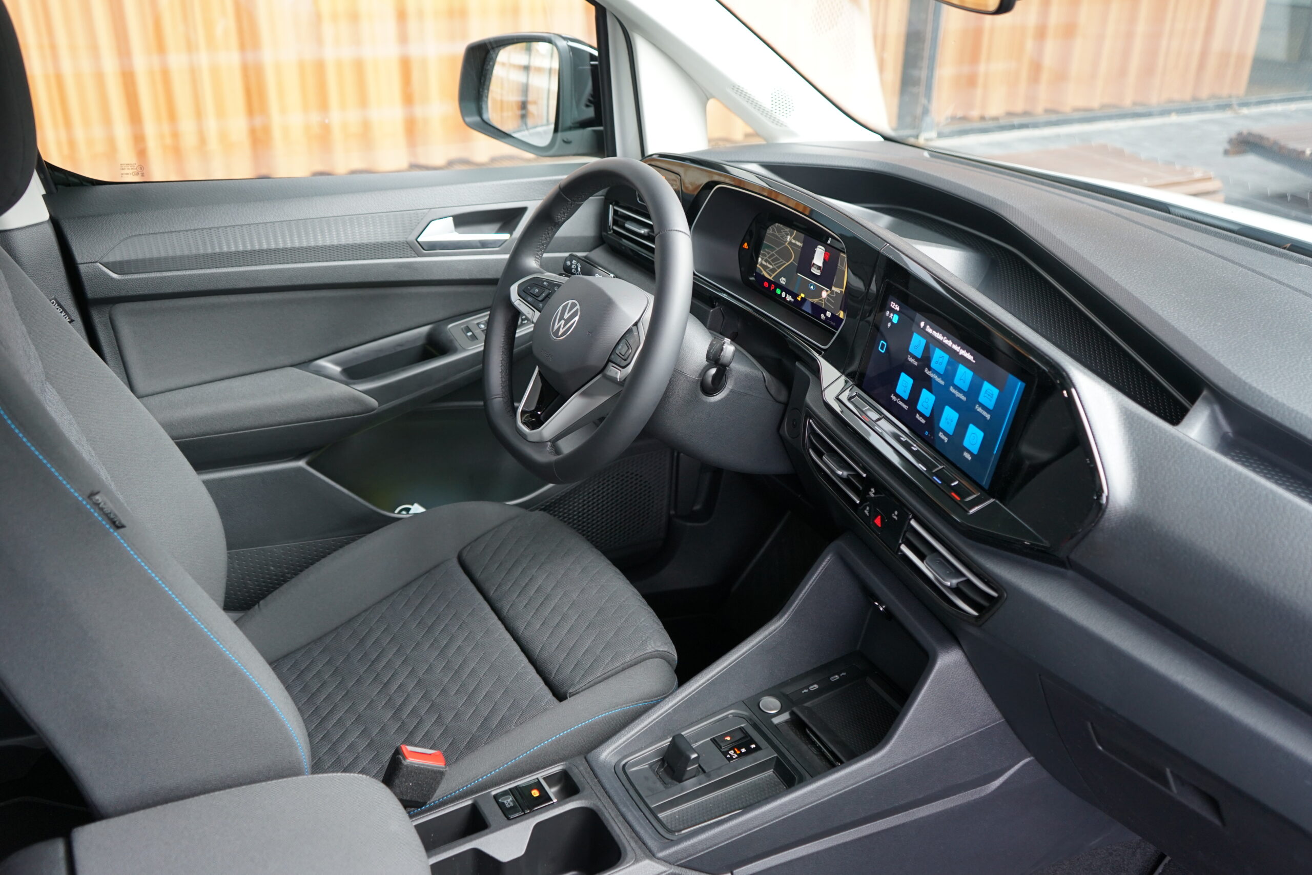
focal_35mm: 31
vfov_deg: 42.3
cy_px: 438
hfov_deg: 60.3
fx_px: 1130
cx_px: 656
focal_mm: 31
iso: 500
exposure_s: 1/60
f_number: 4
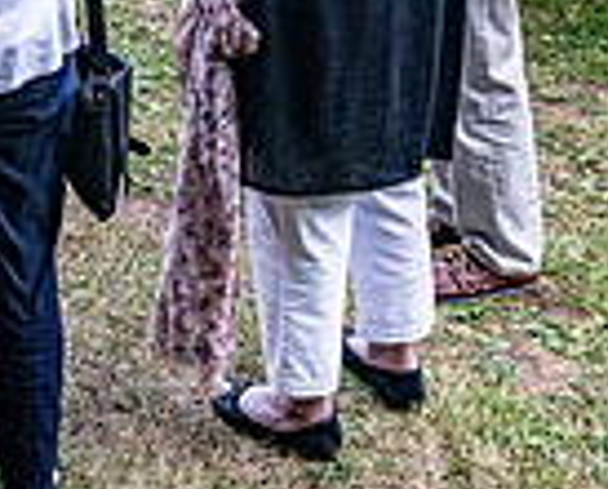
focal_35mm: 105
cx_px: 94
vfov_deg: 13.7
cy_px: -264
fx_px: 1892
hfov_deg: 18.0
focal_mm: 24
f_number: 5
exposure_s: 1/400
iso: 1600
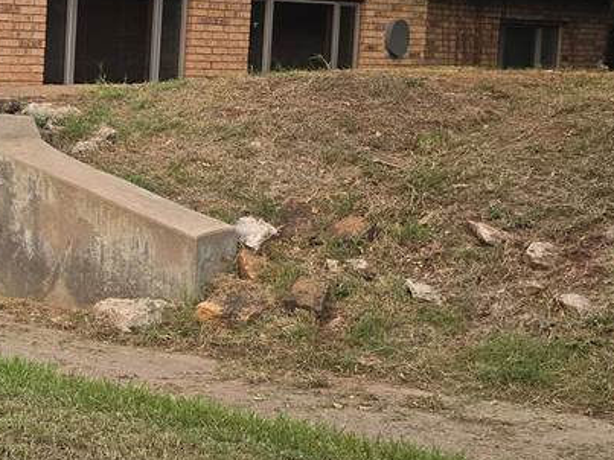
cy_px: 126
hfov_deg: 22.3
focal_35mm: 73
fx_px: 1294
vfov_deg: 20.0
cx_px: -289
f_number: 1.7
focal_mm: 6.3
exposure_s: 1/180
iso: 160
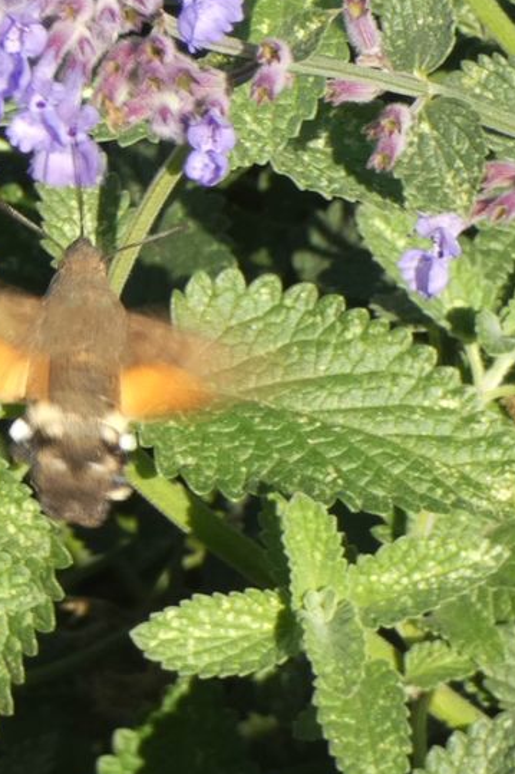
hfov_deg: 3.2
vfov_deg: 4.9
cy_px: 330
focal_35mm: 425
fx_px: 9125
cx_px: 111
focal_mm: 46.2
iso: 80
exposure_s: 1/80
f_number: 5.5
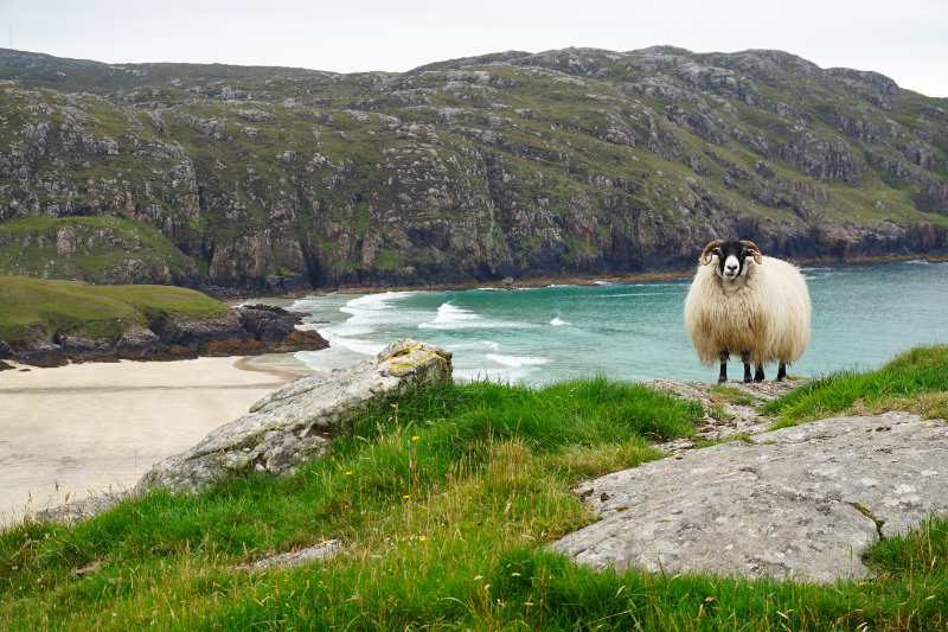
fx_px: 1974
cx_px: 474
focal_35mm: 75
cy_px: 316
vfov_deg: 18.2
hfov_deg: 27.0
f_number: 7.1
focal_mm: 50
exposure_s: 1/80
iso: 100
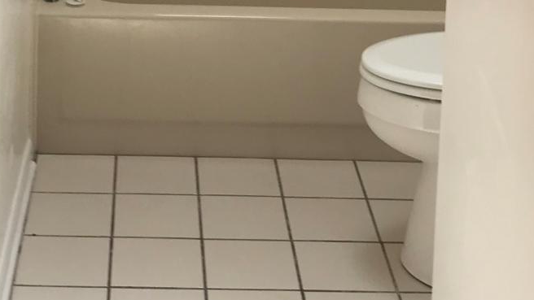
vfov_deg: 11.7
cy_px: -293
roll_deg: -2.3
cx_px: 171
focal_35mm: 93
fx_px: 1317
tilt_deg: -5.9
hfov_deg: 22.8
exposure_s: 1/165
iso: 20
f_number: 1.8
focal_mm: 3.99
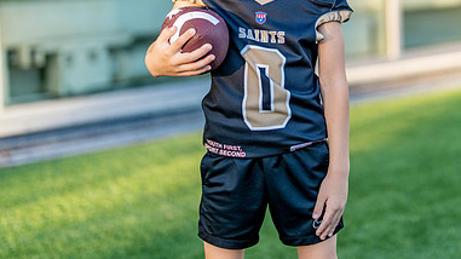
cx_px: 300
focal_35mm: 97
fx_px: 1185
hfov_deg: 21.9
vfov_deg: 12.3
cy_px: 13
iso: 200
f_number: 1.2
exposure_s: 1/1600
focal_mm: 50
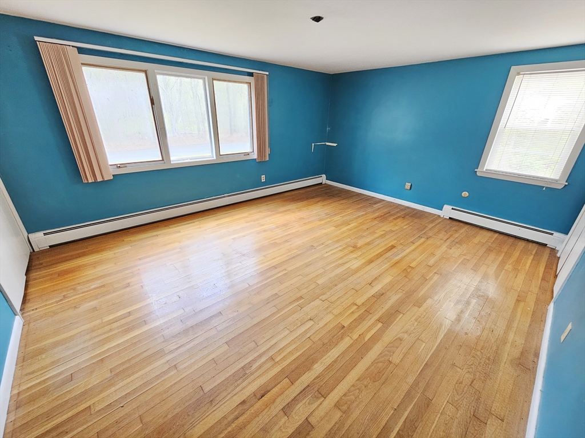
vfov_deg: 89.9
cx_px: 292
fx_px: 220
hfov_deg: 106.2
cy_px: 219
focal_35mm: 13
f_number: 2.2
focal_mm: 2.2
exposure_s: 1/40
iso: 400
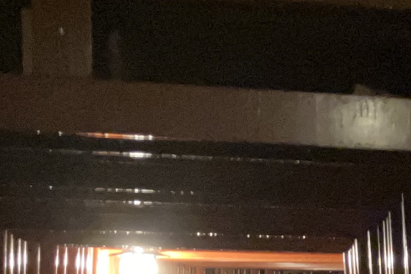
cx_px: 688
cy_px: 391
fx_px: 1347
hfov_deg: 15.4
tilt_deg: +0.9
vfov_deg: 11.2
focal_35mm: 118
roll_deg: -1.1
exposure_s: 1/4
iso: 2000
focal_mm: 3.99
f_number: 1.8
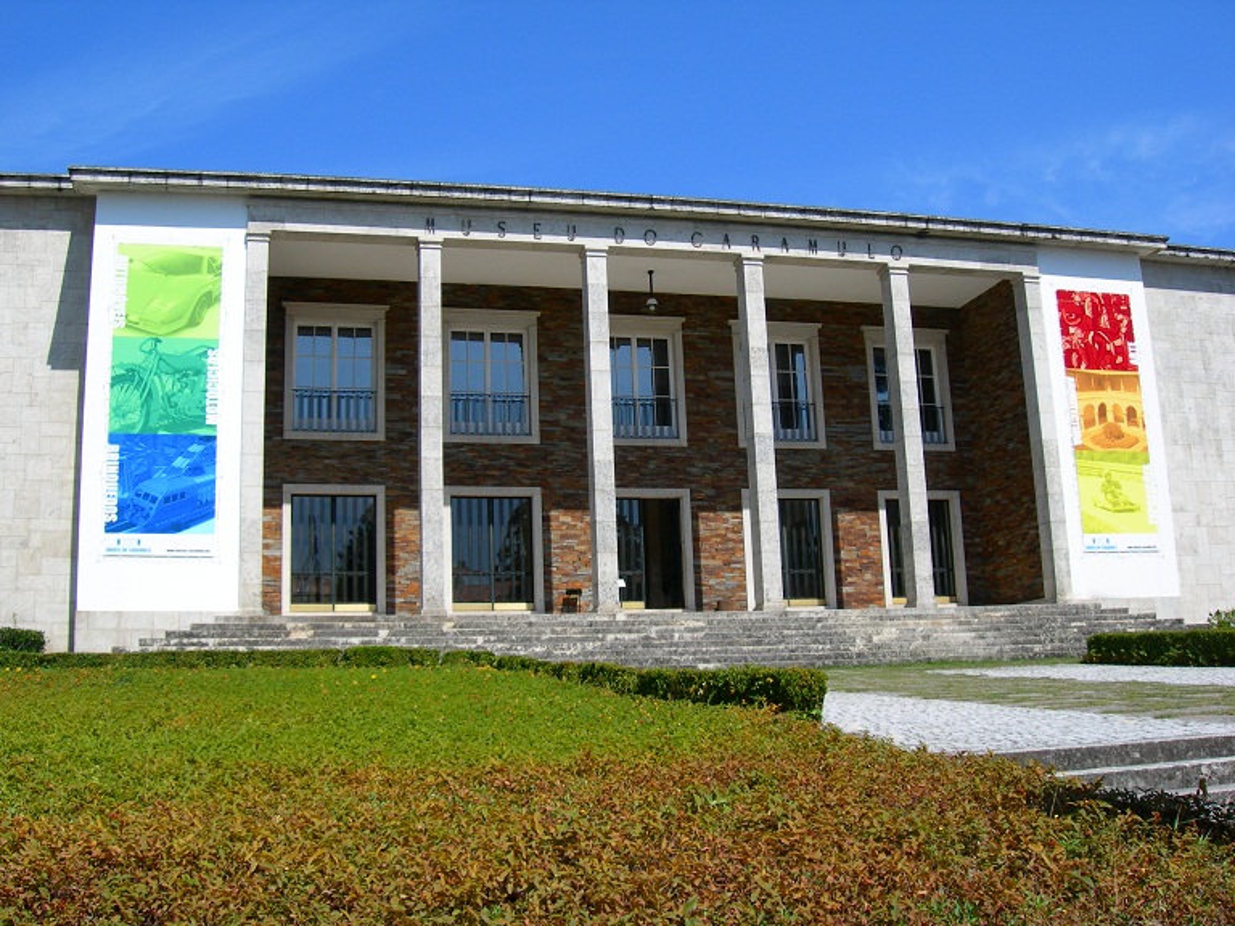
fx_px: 1356
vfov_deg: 37.7
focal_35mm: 38
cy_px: 463
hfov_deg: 49.0
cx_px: 618
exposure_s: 1/534
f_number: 4.8
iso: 50
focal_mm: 7.8
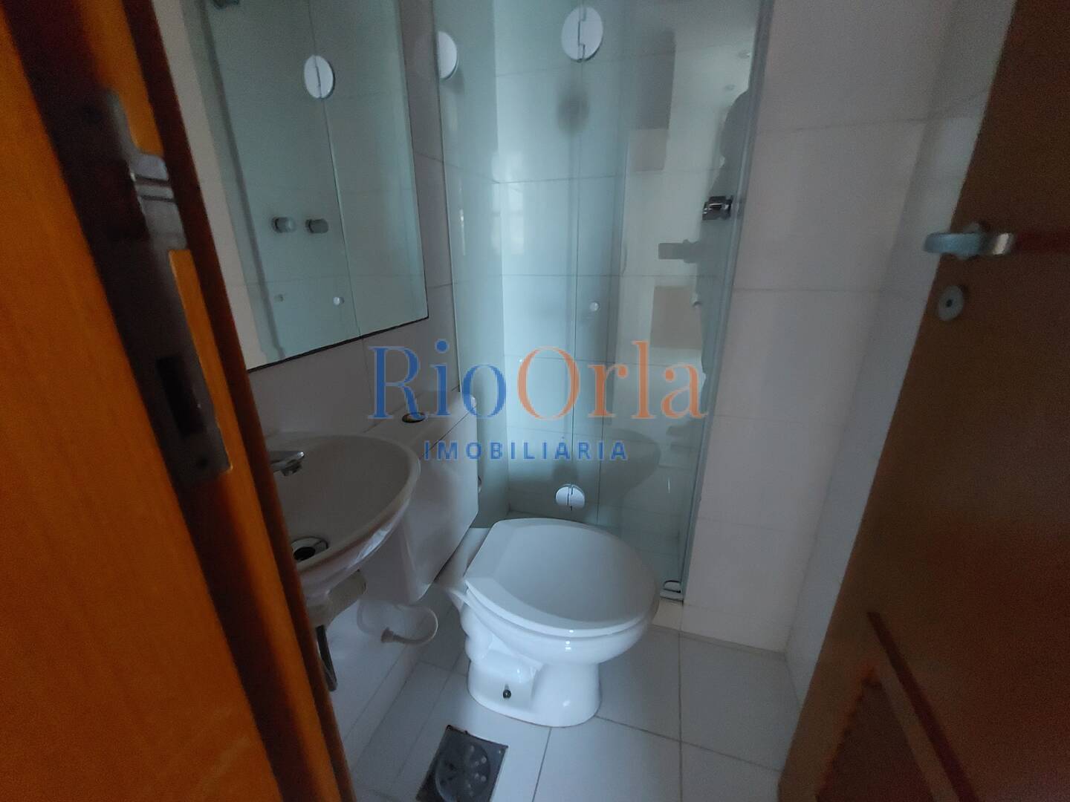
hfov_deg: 106.2
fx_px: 402
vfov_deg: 89.9
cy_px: 401
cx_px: 535
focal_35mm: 13
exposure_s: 1/25
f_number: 2.2
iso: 800
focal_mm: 1.74
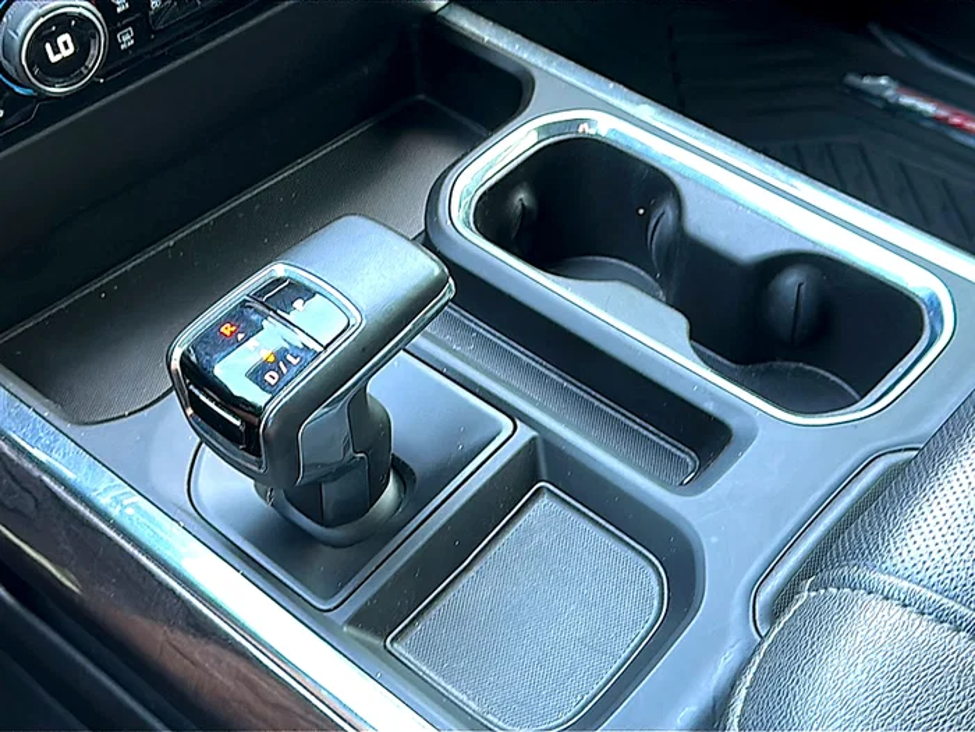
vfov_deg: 33.6
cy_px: 366
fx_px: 1211
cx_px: 488
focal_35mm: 43
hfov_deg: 43.9
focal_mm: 6.86
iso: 125
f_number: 1.78
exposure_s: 1/40
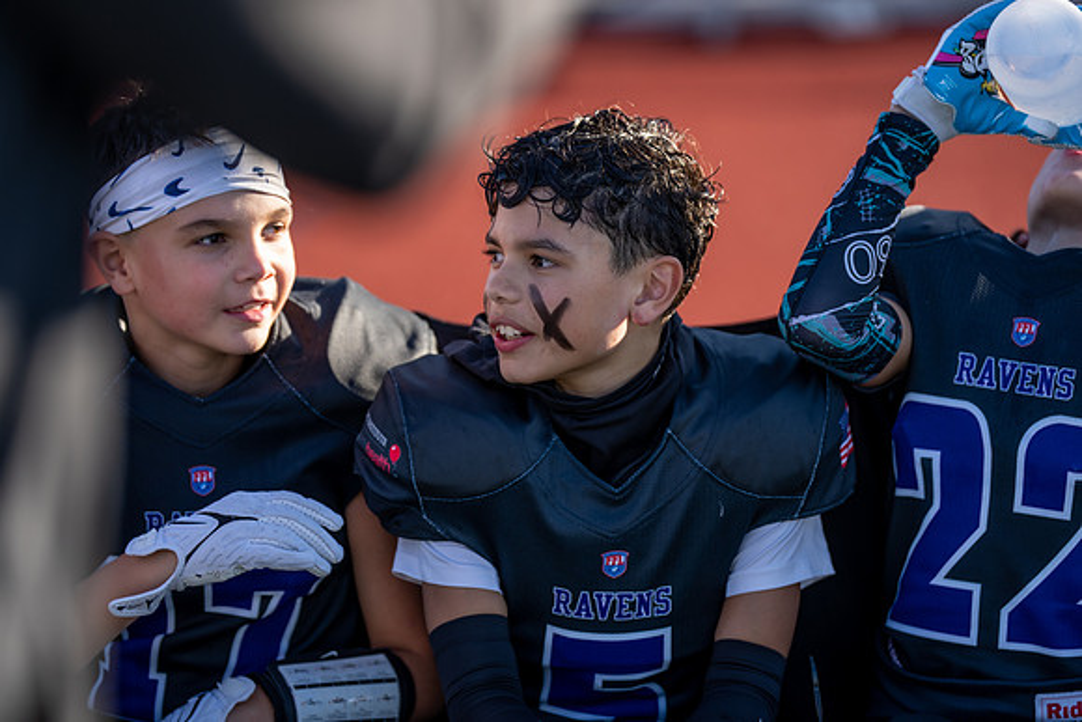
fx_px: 4269
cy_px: 361
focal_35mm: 142
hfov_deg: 14.4
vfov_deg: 9.7
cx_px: 541
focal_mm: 142
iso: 100
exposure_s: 1/640
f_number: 2.8
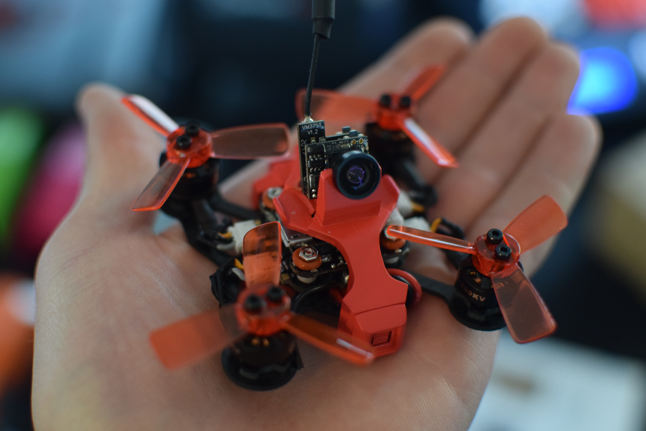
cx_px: 323
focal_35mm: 52
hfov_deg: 37.9
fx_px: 942
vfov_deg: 25.8
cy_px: 216
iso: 2000
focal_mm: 35
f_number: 2.5
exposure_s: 1/60
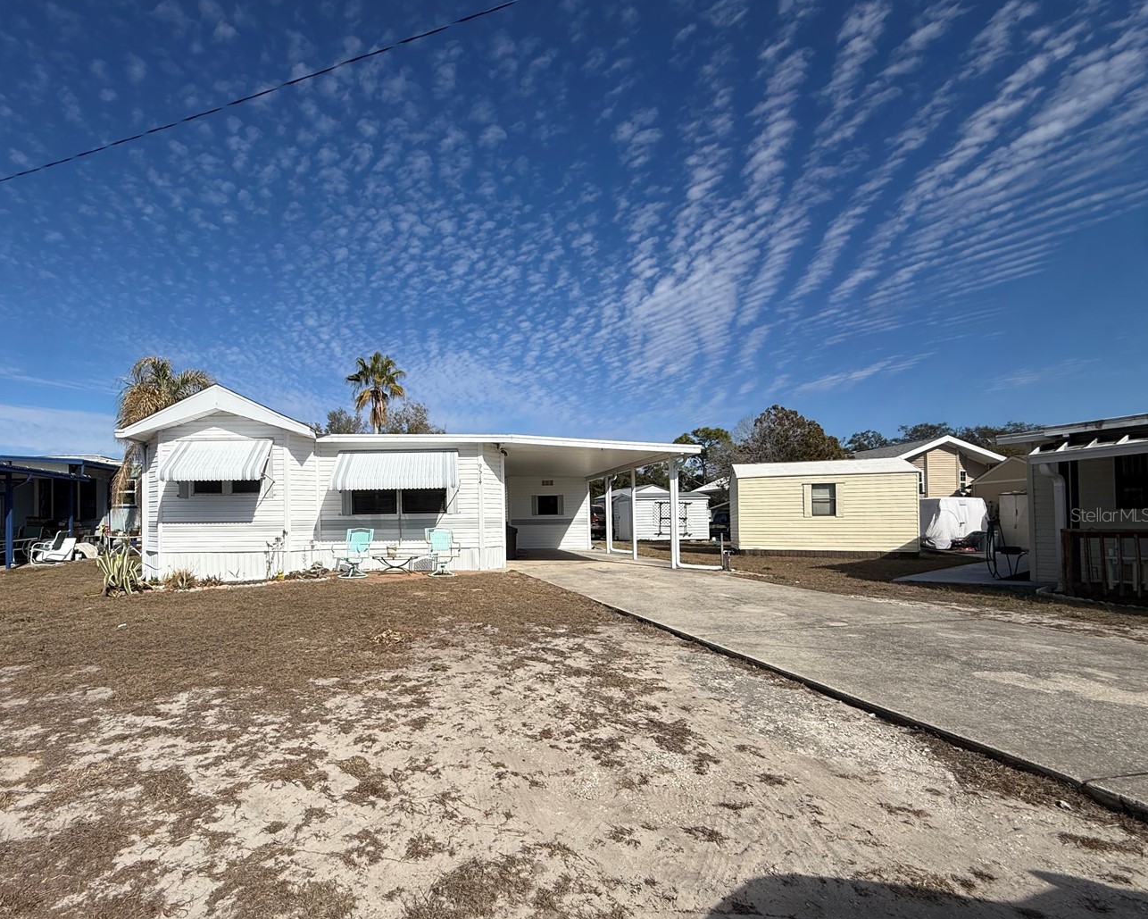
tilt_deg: +1.9
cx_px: 441
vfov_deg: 76.7
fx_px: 578
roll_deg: +0.6
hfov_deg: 88.1
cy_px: 514
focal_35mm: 17
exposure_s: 1/5618
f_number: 2.2
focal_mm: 2.22
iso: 50
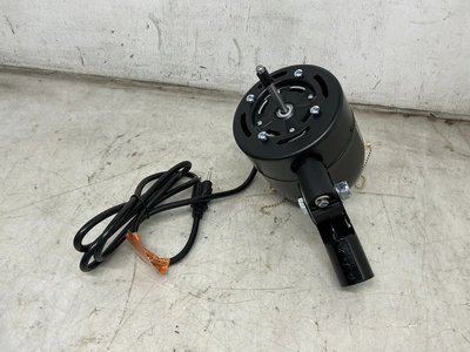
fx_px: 380
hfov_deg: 63.4
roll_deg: -4.2
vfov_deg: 49.7
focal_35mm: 28
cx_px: 235
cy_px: 176
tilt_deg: -40.1
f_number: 1.8
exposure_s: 1/120
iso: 40
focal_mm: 3
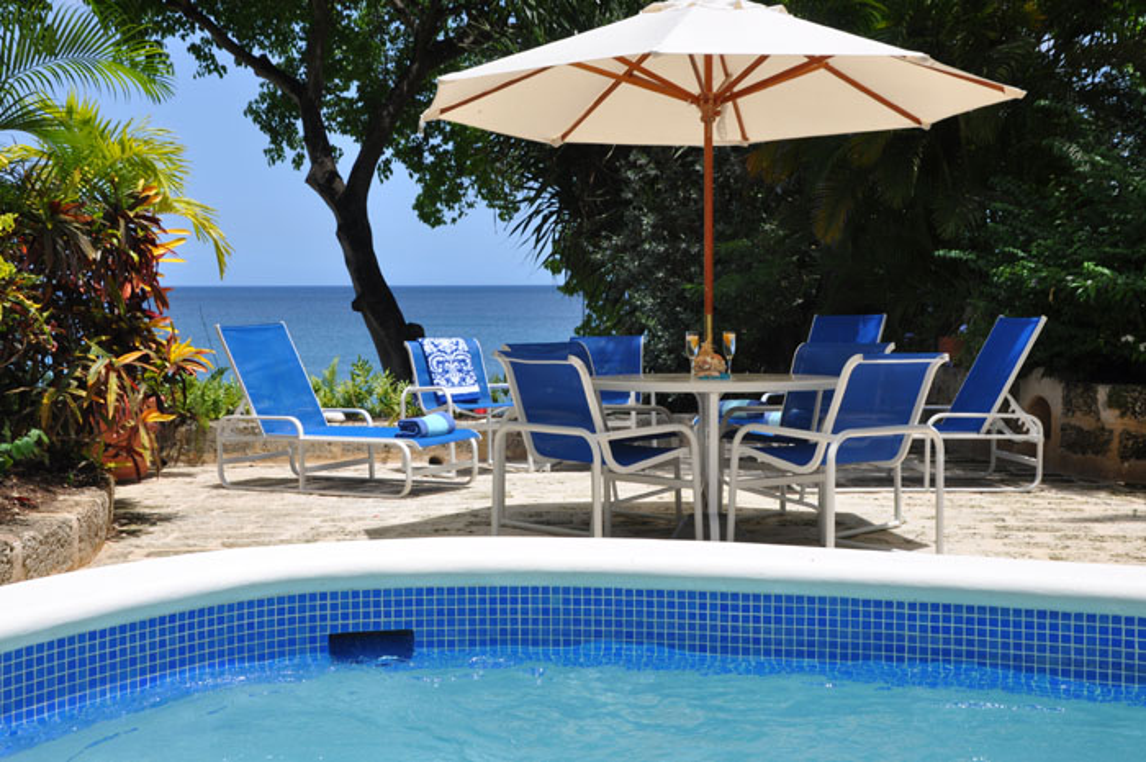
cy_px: 381
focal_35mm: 51
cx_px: 573
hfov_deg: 38.9
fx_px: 1622
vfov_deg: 26.4
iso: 200
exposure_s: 1/400
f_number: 10
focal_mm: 34
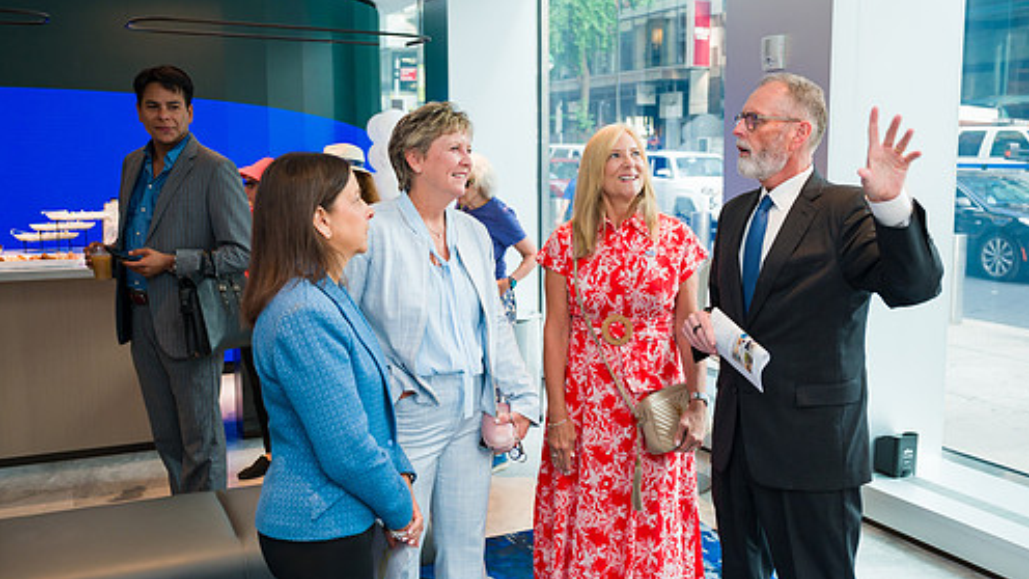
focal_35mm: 38
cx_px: 584
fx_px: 1037
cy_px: 294
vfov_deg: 31.2
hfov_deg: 52.6
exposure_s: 1/200
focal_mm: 30.5
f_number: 3.5
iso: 400
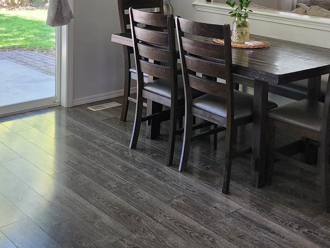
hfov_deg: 35.3
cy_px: 4
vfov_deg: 25.8
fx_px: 515
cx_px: 211
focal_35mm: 54
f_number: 1.8
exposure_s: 1/120
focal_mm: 6.4
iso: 125
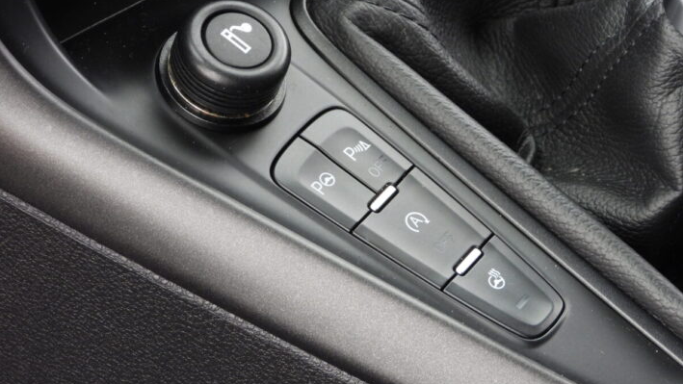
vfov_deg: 4.4
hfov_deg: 7.7
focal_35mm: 279
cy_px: 174
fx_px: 5053
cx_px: 341
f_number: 4.5
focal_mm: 45.8
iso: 400
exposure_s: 1/100
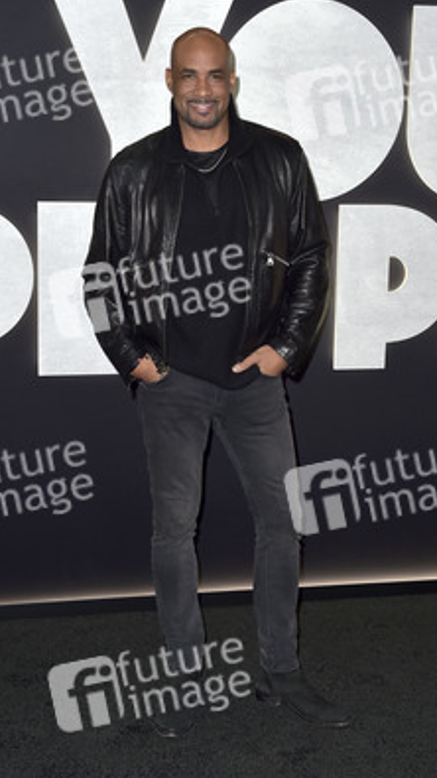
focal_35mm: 51
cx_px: 208
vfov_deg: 40.6
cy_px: 390
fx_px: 1051
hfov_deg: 23.5
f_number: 6.3
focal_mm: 48
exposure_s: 1/250
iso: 500
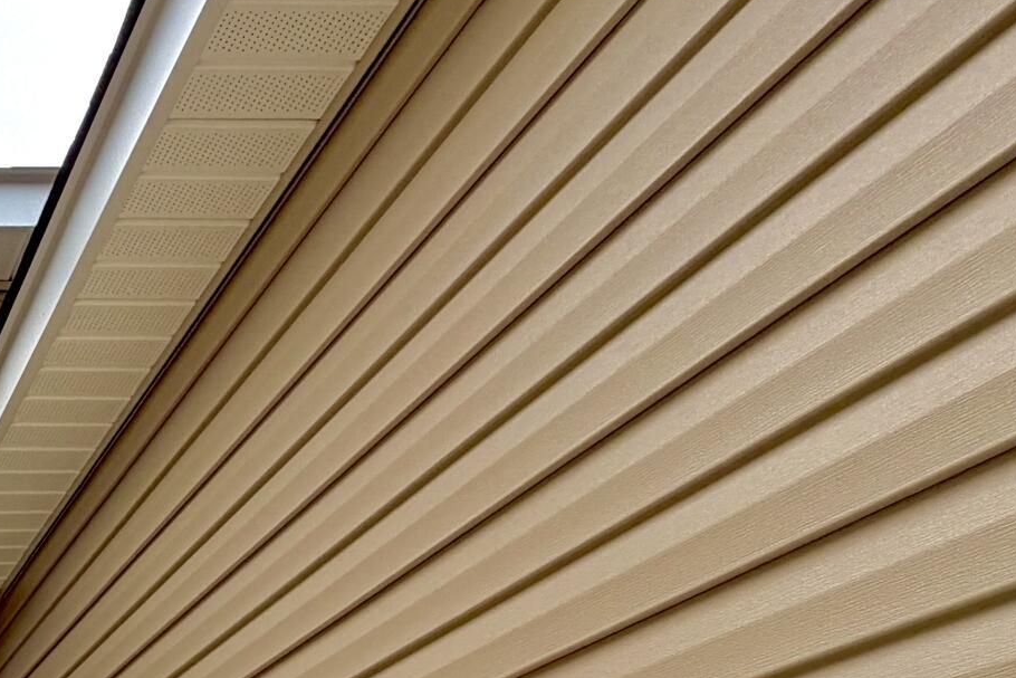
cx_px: -305
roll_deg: +0.4
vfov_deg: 22.3
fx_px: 1355
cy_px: 1062
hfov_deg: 31.6
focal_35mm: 48
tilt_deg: +0.2
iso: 32
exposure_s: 1/770
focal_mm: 2.22
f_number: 2.2
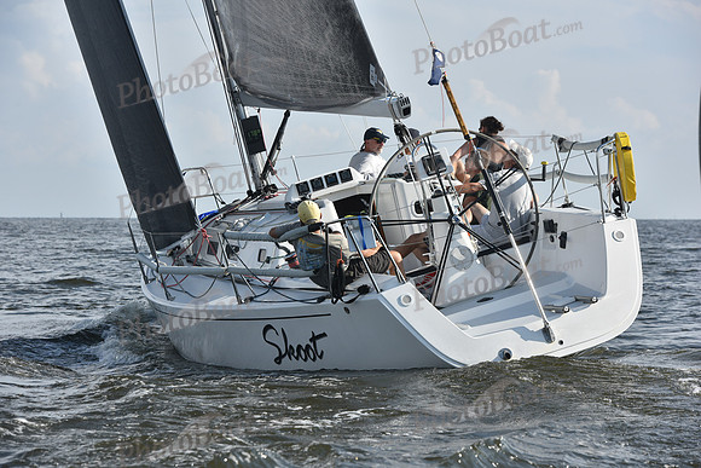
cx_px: 350
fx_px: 2434
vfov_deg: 11.0
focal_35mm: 125
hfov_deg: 16.4
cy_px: 234
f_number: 7.1
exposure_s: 1/1250
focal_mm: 125
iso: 250
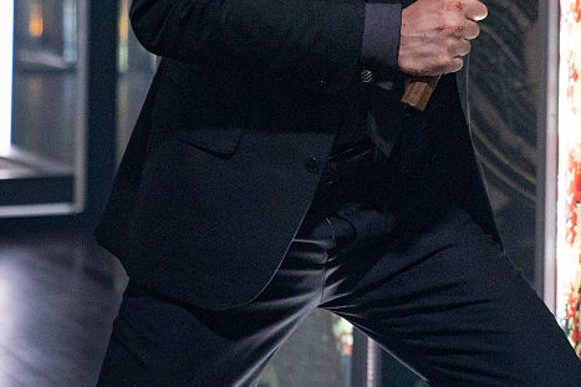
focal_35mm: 180
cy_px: -67
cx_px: 737
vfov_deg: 7.6
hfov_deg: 11.2
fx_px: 2904
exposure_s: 1/320
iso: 5000
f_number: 3.5
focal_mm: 70
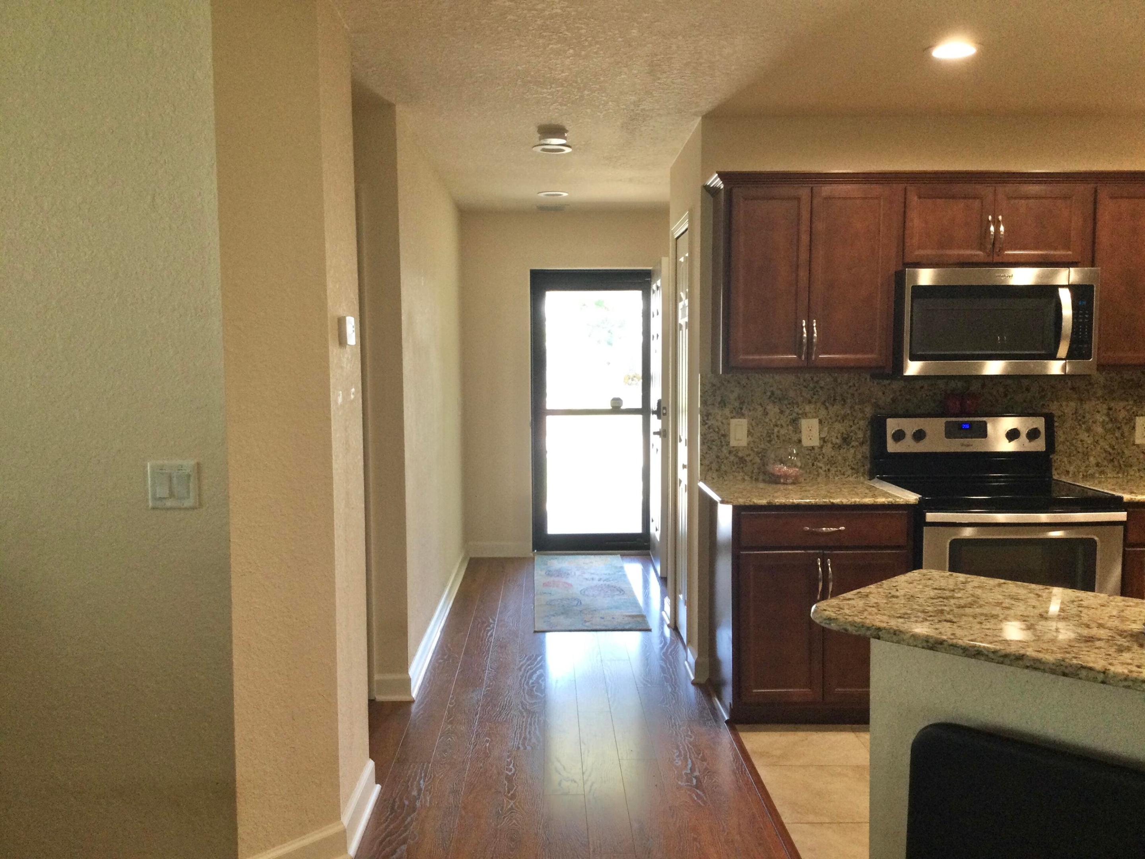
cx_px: 572
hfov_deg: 58.4
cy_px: 430
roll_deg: -1.9
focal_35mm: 31
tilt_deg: -4.8
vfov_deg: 45.4
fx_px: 1025
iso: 50
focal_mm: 3.3
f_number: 2.4
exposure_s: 1/30
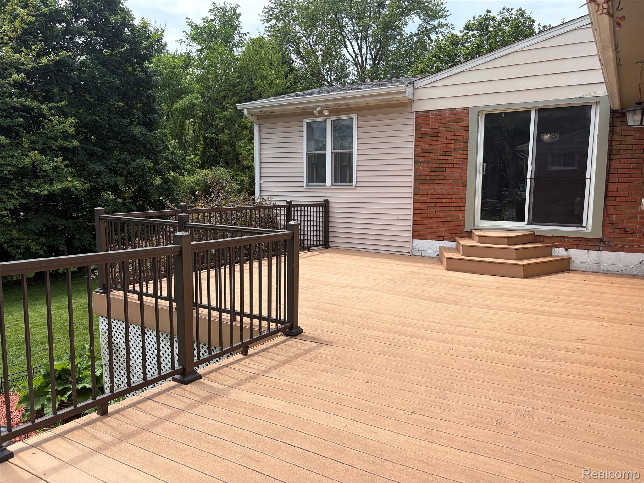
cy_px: 242
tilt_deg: -6.6
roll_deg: -0.1
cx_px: 322
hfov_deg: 67.3
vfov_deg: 53.1
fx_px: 484
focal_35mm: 26
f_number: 1.6
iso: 50
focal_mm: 5.96
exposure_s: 1/2364
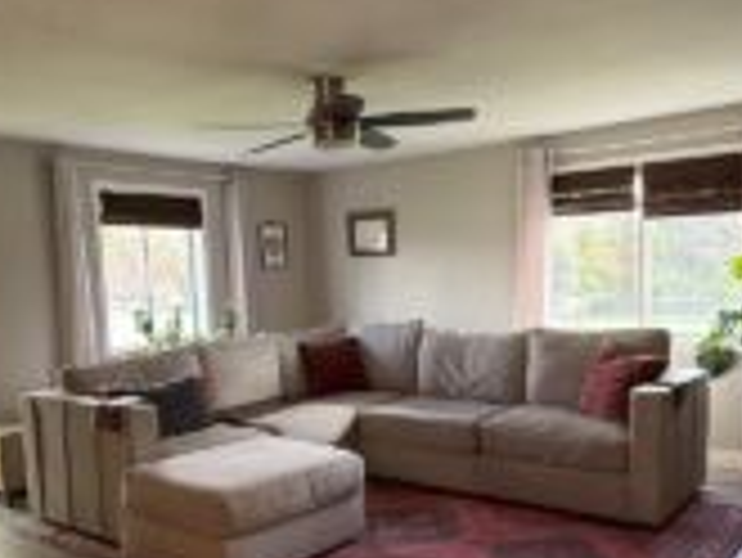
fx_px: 729
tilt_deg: -6.4
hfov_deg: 53.9
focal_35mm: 34
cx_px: 400
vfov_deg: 41.5
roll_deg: +1.6
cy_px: 356
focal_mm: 2.22
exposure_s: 1/120
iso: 250
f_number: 2.2
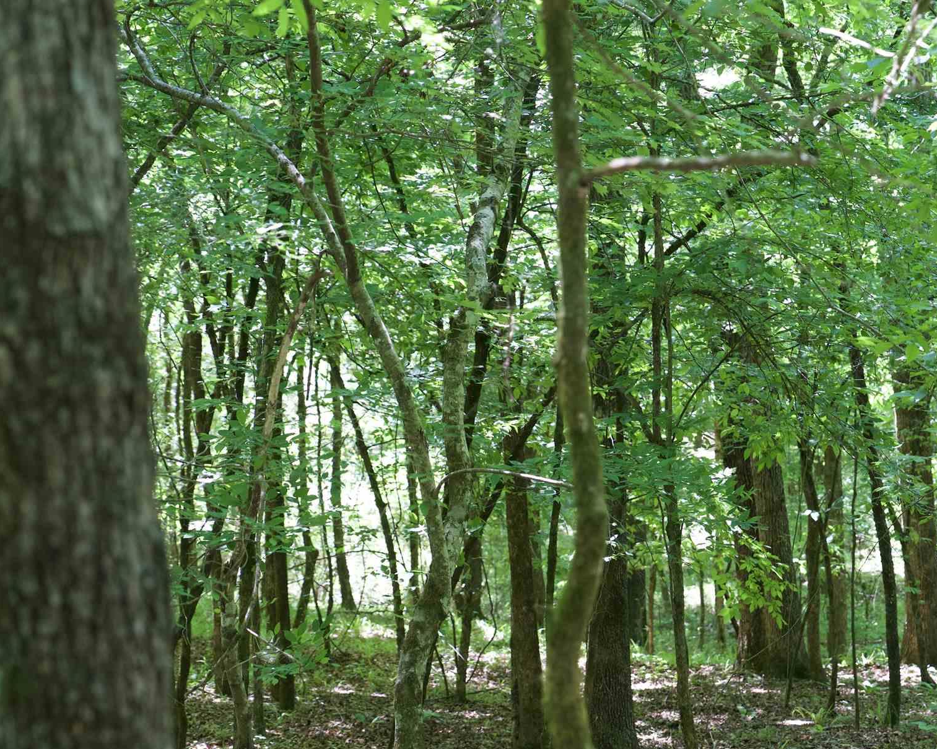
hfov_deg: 15.6
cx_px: 771
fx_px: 3383
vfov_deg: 12.6
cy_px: 604
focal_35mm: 122
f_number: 4
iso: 1250
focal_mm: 64
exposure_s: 1/160
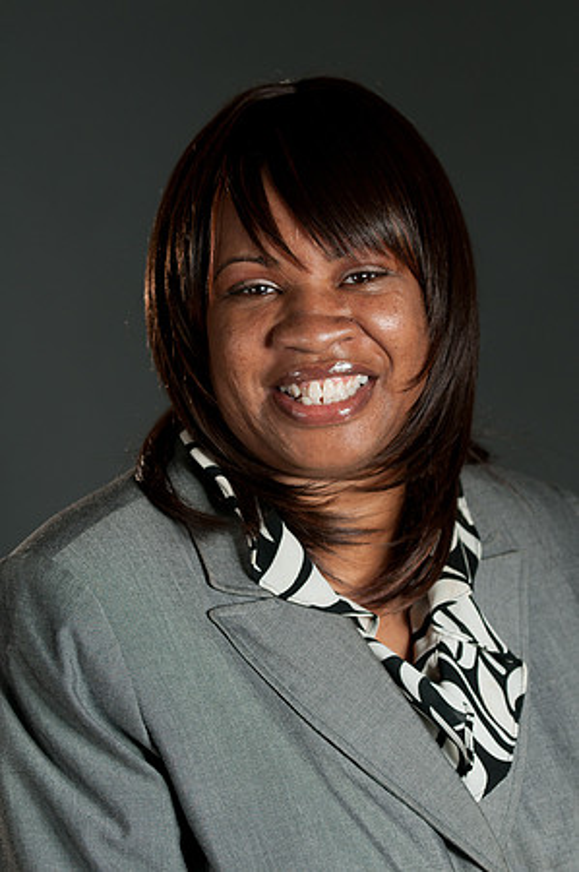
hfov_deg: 11.1
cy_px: 436
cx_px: 290
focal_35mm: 123
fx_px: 2974
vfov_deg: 16.7
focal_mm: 82
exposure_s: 1/160
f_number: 4
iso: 200
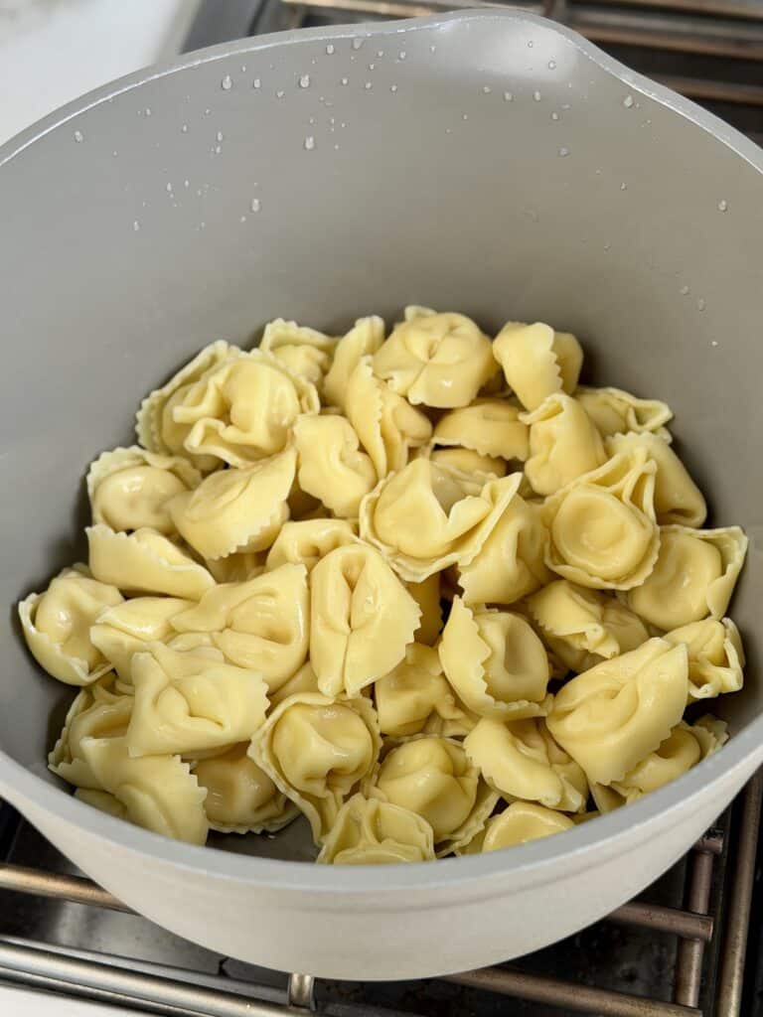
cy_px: 508
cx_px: 382
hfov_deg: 30.3
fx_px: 1411
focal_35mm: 48
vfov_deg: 39.7
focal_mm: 6.76
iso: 64
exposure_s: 1/574
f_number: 1.78
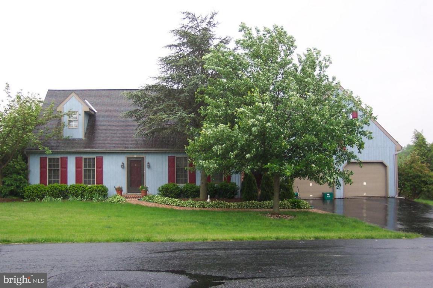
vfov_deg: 35.1
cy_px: 144
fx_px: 457
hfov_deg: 50.7
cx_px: 216
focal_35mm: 38
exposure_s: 1/90
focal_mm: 8
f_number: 2.8
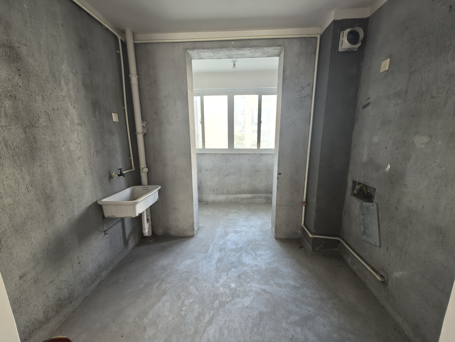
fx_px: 171
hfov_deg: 106.2
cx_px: 228
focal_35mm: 13
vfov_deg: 89.9
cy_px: 171
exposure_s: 1/50
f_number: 2.2
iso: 200
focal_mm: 1.95
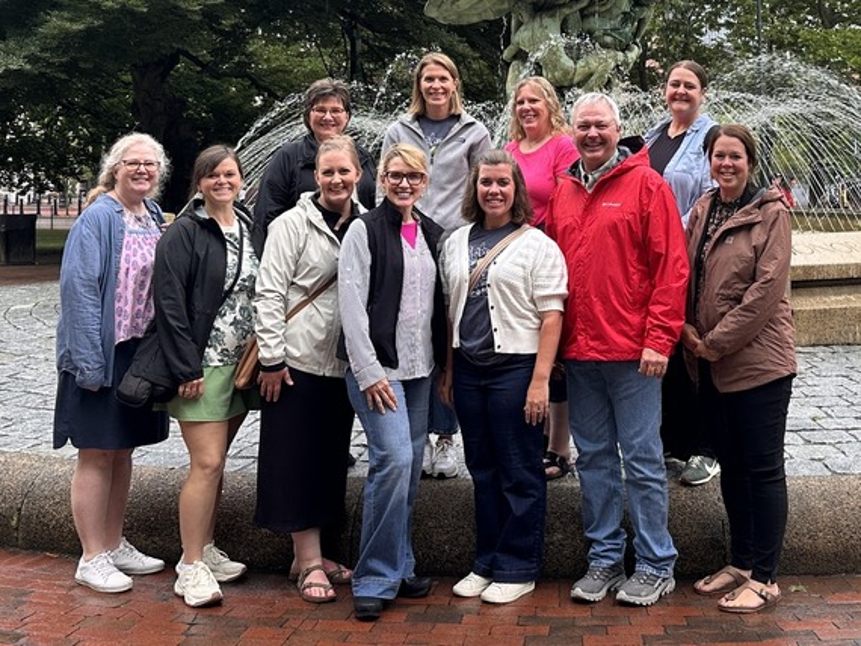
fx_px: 597
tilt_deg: +1.1
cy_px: 323
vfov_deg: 56.9
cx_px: 430
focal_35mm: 24
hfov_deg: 71.6
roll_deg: +0.7
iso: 80
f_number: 1.78
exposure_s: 1/121
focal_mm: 6.86
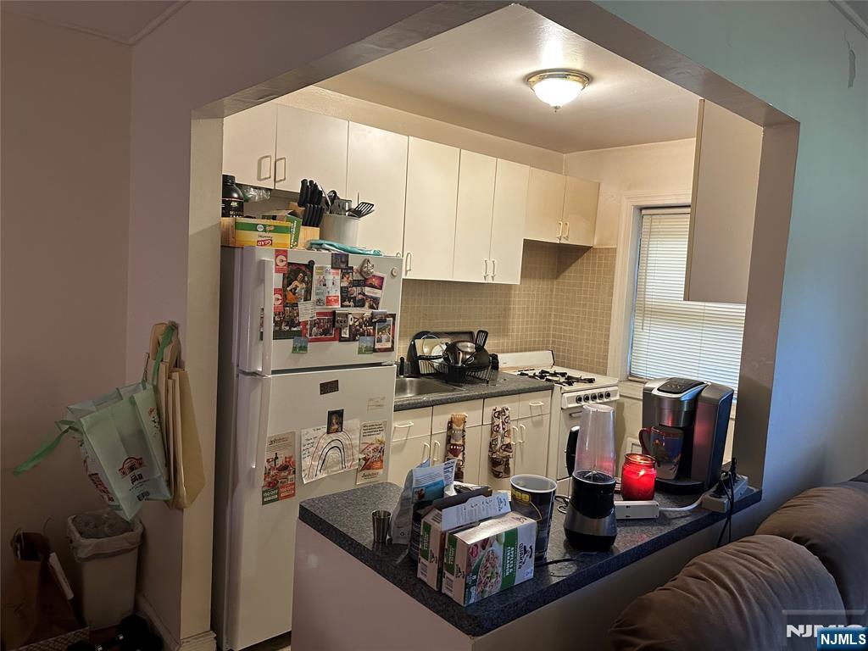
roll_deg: -3.9
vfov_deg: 56.8
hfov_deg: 71.6
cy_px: 326
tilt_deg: -6.0
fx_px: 602
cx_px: 434
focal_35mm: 24
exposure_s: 1/60
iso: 320
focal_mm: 6.86
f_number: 1.78
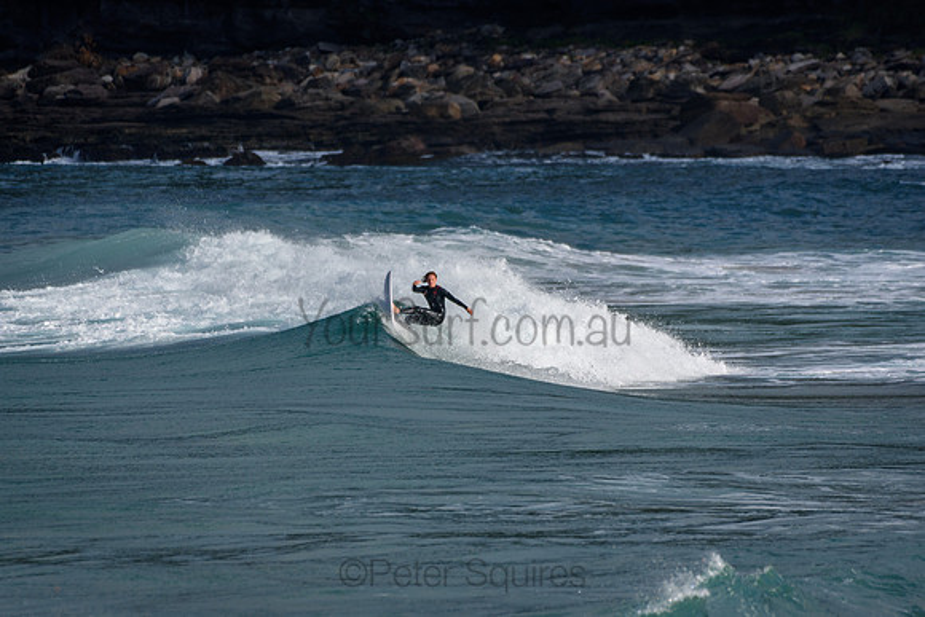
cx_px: 462
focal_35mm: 750
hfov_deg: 2.7
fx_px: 19274
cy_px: 308
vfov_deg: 1.8
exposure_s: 1/2000
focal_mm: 500
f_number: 5.6
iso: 220
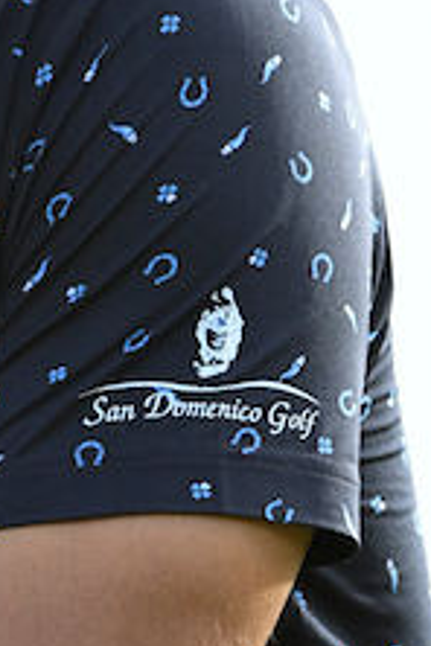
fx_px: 27205
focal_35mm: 1515
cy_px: 524
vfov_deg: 1.4
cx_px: 9
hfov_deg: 0.9
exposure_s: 1/1000
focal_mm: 280
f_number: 4
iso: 800
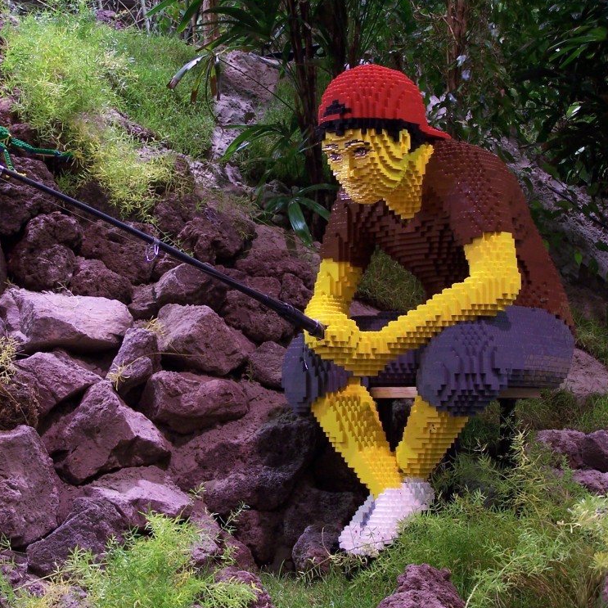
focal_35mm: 78
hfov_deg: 22.1
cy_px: 309
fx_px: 1550
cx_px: 216
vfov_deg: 22.2
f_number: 3.2
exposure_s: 1/2
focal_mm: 10.7
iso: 80
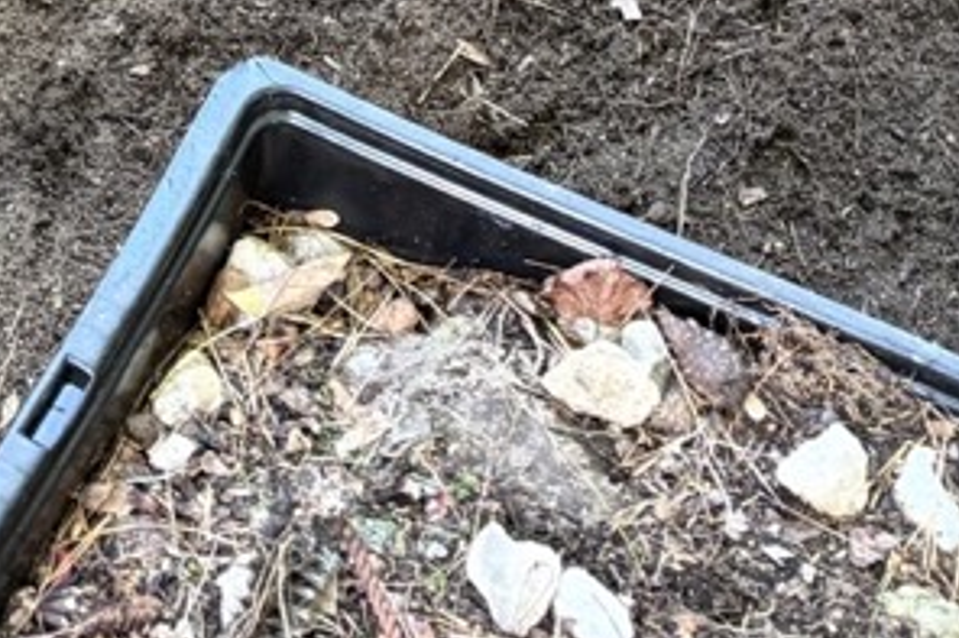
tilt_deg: -37.6
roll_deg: -1.1
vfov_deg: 10.0
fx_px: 3142
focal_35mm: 118
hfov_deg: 17.2
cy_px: -959
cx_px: 227
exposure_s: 1/60
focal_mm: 6.76
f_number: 1.78
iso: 250
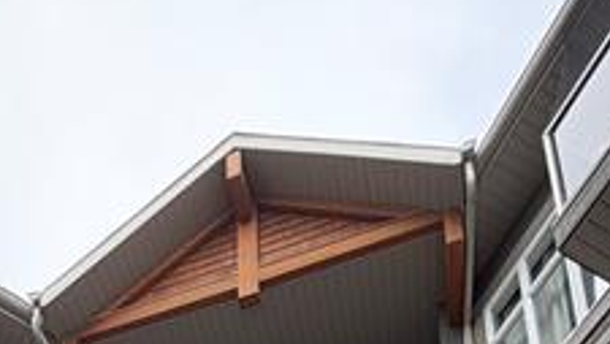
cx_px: 239
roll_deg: +0.3
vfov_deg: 12.9
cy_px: 937
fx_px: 842
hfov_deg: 39.6
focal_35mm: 52
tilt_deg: +18.8
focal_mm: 2.22
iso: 40
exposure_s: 1/158
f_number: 2.2
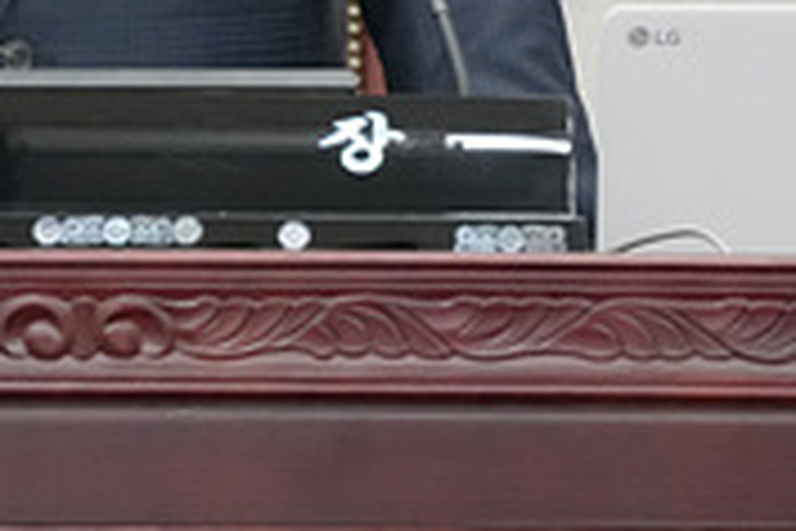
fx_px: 24917
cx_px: -13
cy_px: -412
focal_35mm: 1127
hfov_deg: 1.8
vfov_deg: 1.2
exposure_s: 1/250
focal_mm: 312
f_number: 5.6
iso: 5000
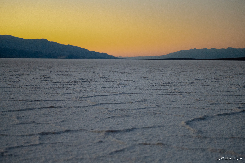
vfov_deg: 19.4
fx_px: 476
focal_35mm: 70
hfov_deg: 28.9
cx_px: 122
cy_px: 82
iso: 1250
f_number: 2.8
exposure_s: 1/640
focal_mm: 70
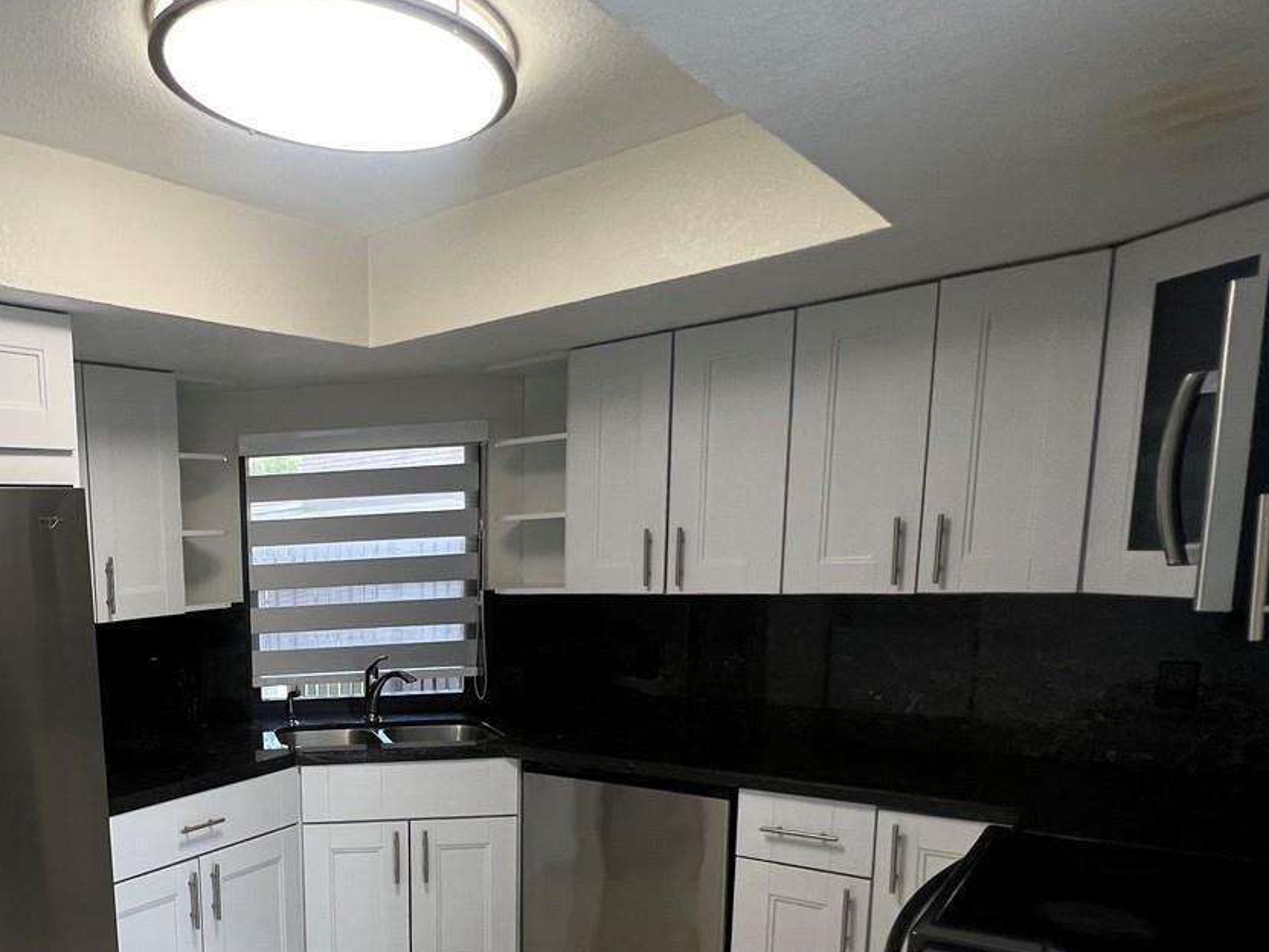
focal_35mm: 25
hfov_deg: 59.9
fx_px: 916
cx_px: 148
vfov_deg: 52.4
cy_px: 716
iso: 200
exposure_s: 1/120
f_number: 1.8
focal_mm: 1.57
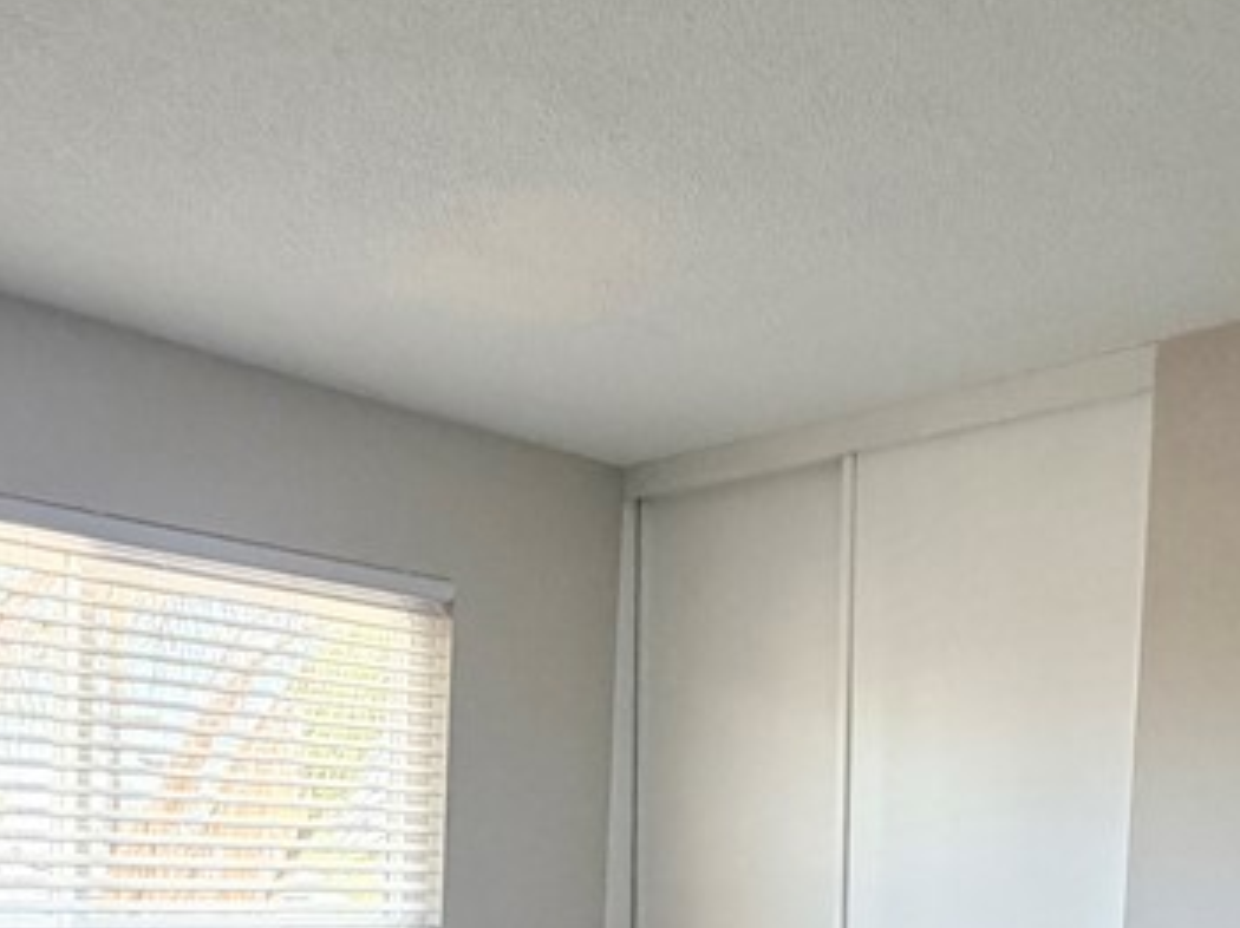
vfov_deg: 32.5
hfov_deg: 45.3
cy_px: 907
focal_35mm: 41
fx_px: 1468
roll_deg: -1.6
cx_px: 450
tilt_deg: -2.9
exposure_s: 1/120
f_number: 2.2
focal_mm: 2.22
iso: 200
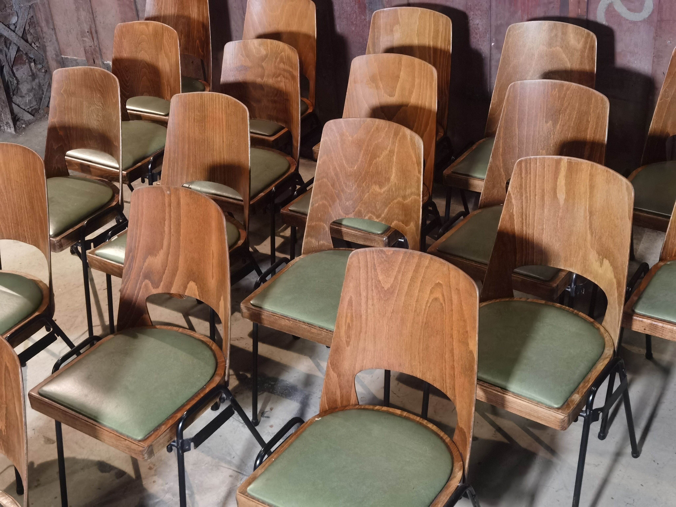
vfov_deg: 30.3
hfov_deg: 39.7
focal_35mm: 48
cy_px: 254
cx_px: 338
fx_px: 937
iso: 400
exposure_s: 1/33.3
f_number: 1.9
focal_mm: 6.71
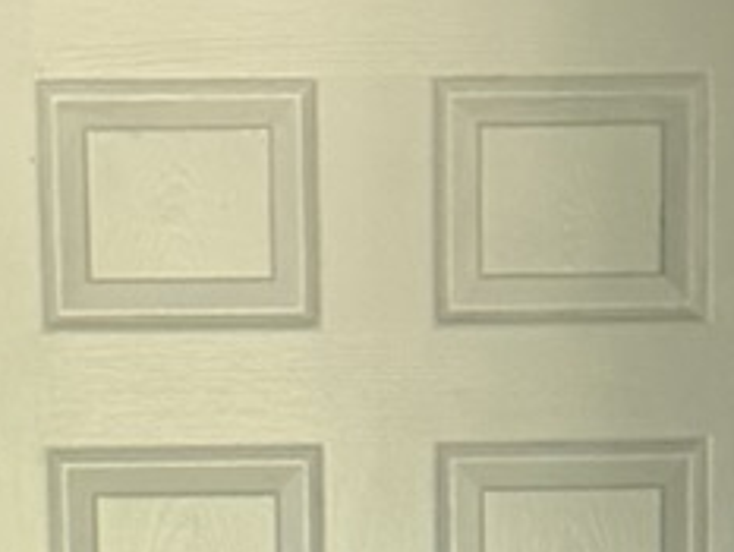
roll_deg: +1.8
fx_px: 4476
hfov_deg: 9.4
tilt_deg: -10.9
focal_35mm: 211
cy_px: 1426
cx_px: 312
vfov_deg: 6.6
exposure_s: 1/60
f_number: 1.78
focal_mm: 6.76
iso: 320
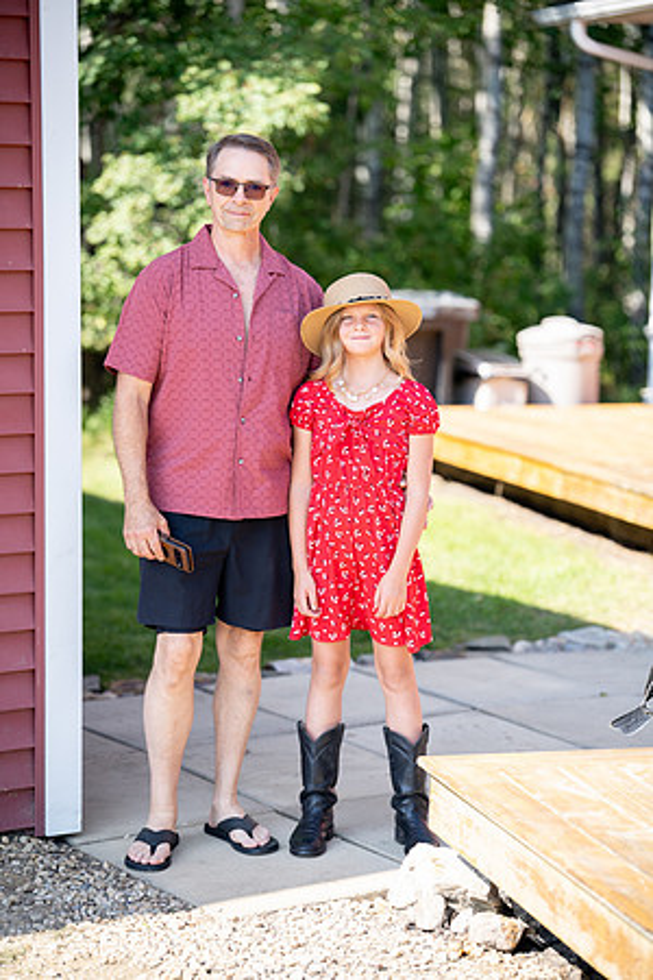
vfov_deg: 23.6
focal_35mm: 86
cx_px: 326
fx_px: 2340
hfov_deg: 15.9
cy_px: 490
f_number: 2.2
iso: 100
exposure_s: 1/640
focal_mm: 86
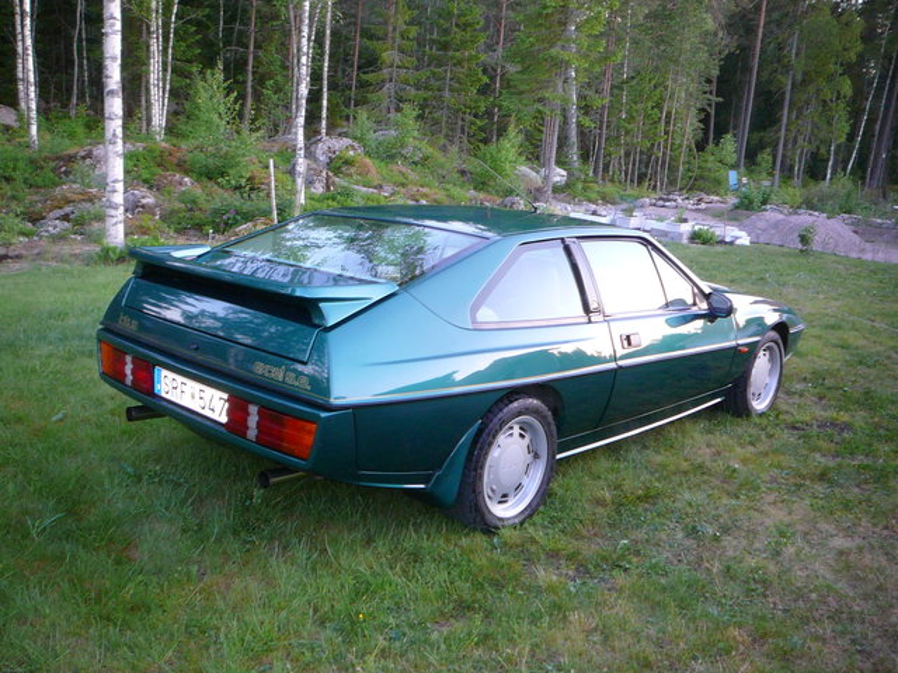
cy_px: 336
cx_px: 449
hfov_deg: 52.6
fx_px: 908
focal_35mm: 35
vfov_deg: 40.7
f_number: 2.8
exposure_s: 1/8
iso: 100
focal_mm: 5.2
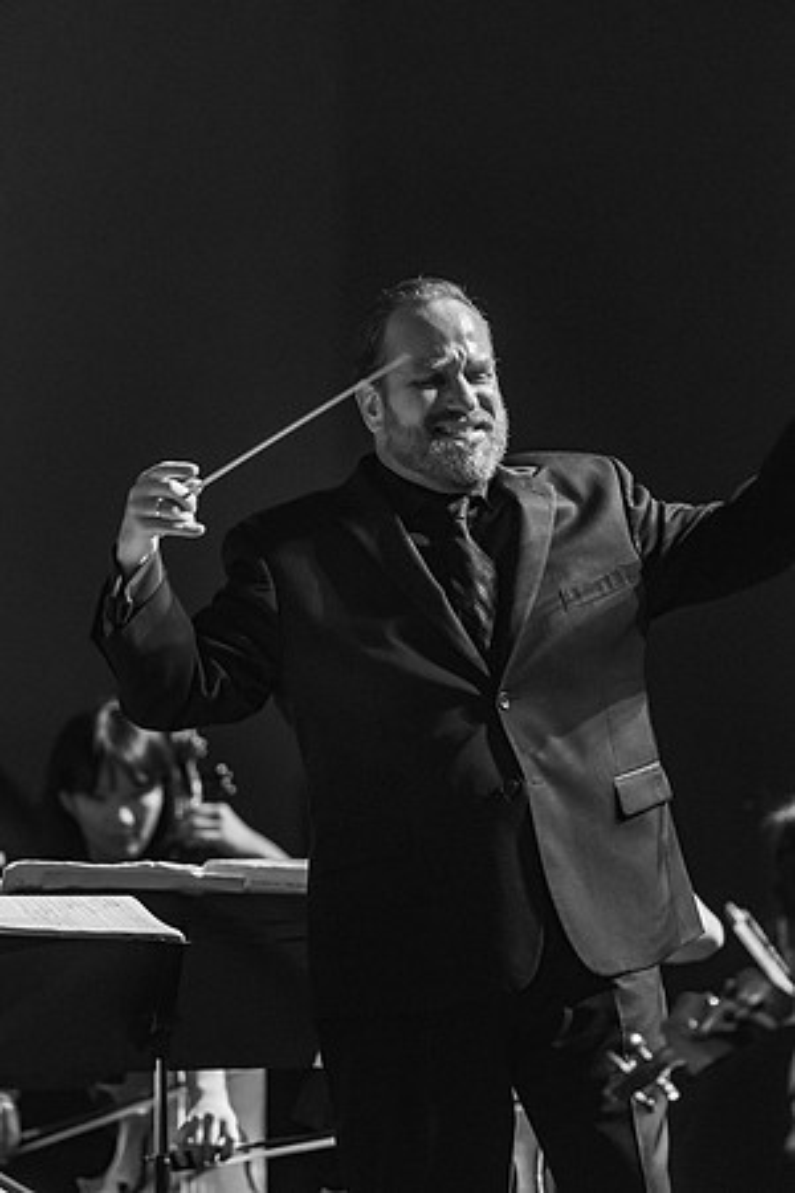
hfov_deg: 5.1
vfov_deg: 7.6
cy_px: 596
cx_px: 398
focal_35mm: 270
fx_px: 8943
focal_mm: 270
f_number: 4
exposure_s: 1/250
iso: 5000
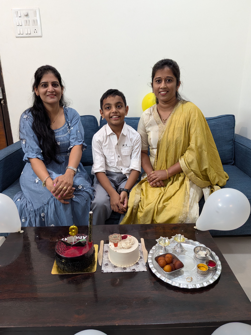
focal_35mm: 24
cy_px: 168
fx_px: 232
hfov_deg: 56.8
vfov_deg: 71.6
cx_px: 126
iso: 115
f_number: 1.7
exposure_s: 1/33.3
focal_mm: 4.53
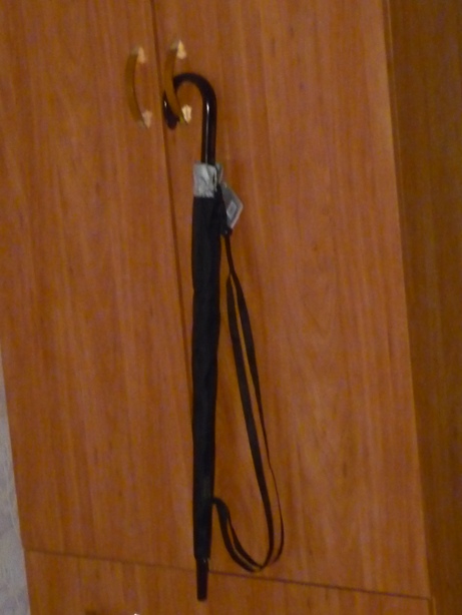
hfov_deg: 16.8
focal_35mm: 88
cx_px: 231
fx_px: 1565
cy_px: 308
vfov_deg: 22.2
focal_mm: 9.1
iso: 800
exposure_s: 1/8
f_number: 3.4
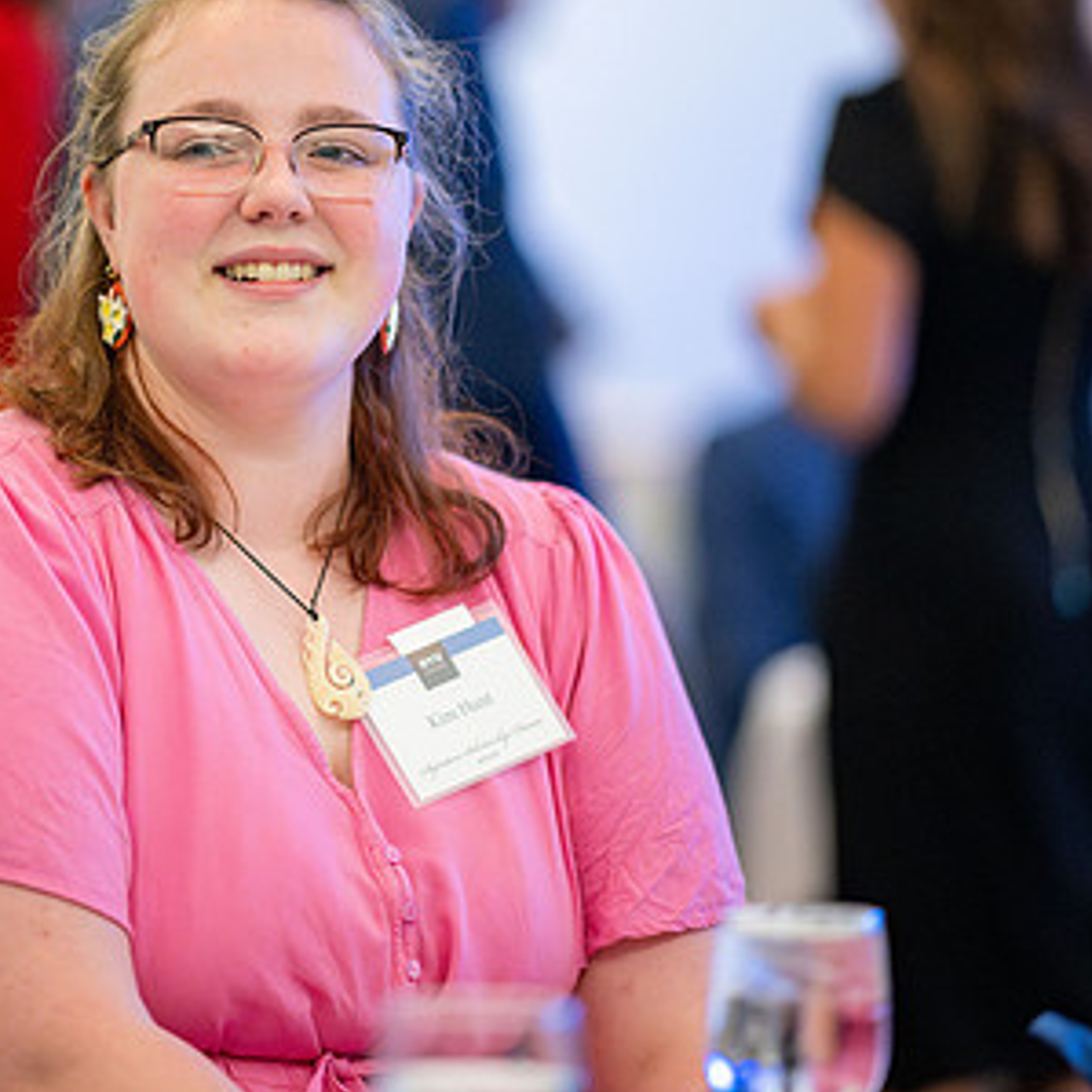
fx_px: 6174
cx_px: 431
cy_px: 411
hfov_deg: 10.1
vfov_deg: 10.1
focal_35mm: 173
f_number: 1.4
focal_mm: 105
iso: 6400
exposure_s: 1/500
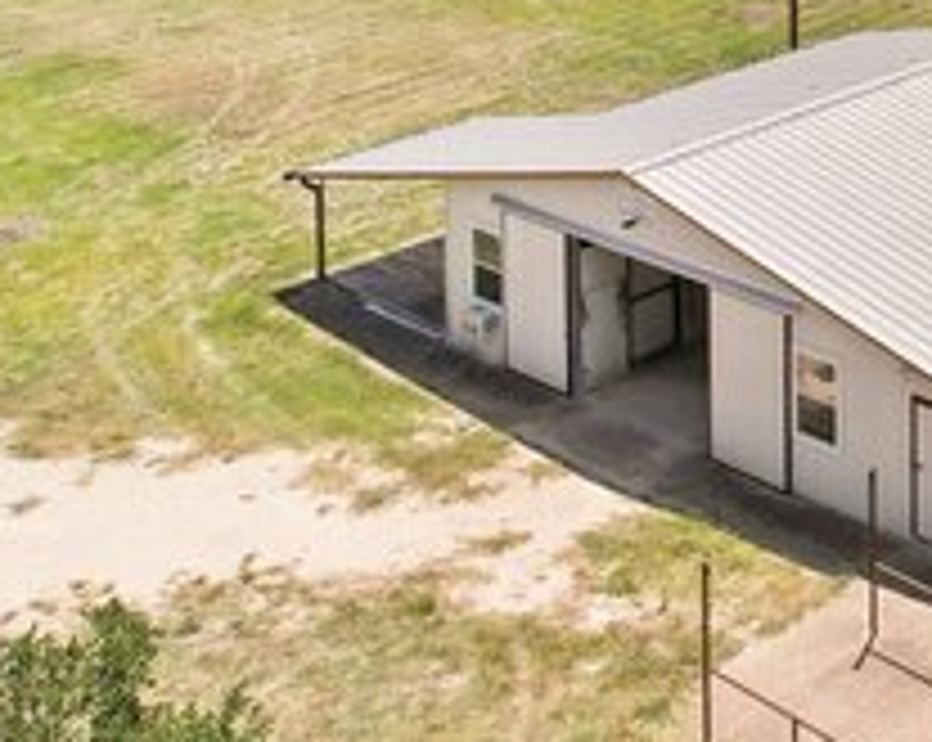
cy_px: -79
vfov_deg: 22.4
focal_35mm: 64
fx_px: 1763
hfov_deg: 26.5
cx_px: 1103
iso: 110
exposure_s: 1/120
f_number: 2.8
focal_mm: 8.4
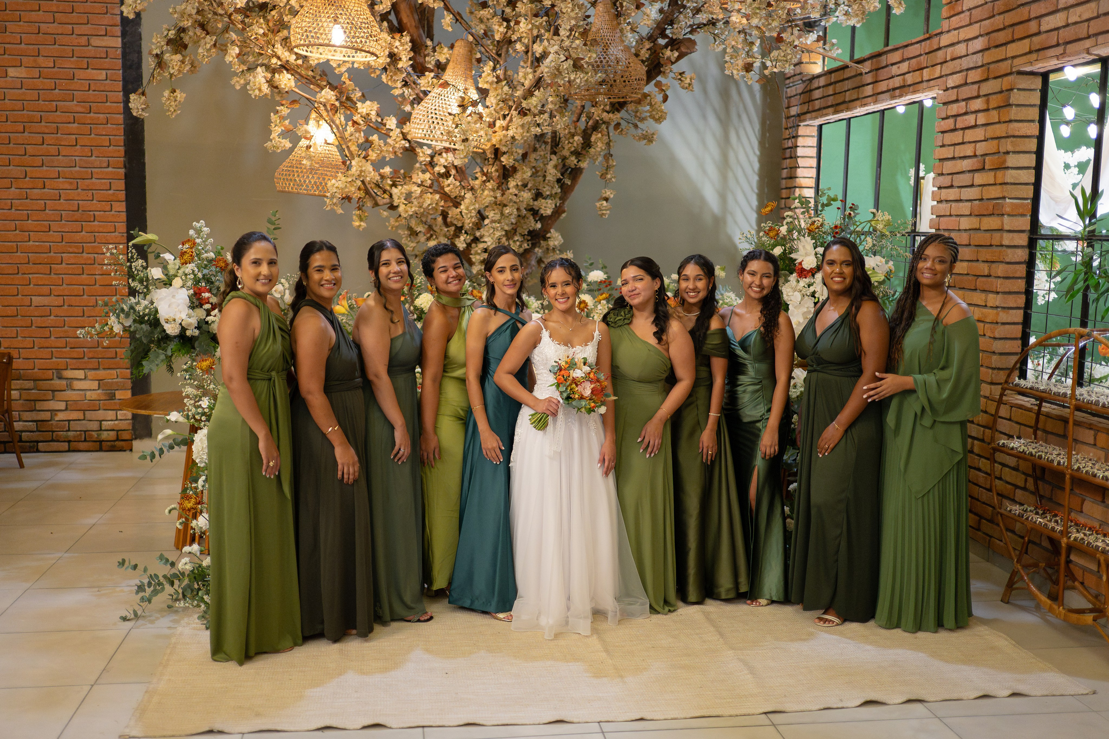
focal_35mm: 36
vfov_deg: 36.9
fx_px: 1107
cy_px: 369
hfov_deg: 53.2
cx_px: 546
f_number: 1.4
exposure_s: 1/320
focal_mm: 35
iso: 4000
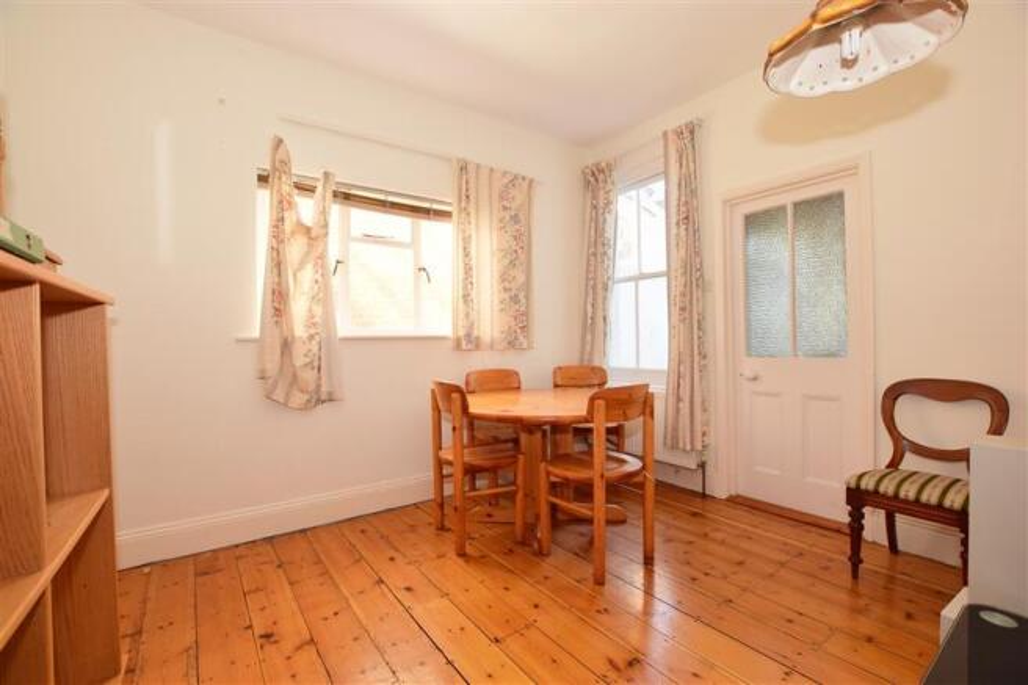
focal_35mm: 15
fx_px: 428
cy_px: 342
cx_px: 514
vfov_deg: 77.3
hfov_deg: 100.4
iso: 400
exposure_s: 1/10
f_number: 5.6
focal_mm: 10
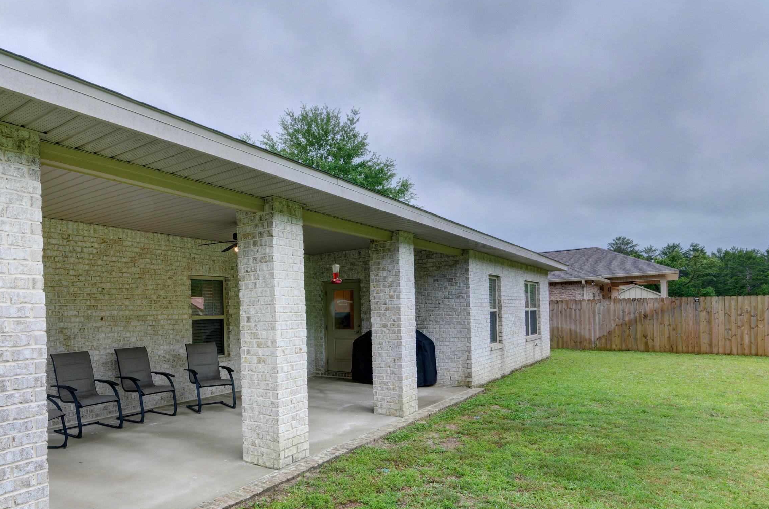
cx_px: 293
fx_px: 462
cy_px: 315
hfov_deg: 78.3
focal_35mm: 22
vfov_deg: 57.1
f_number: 13
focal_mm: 11
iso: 100
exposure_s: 1/60
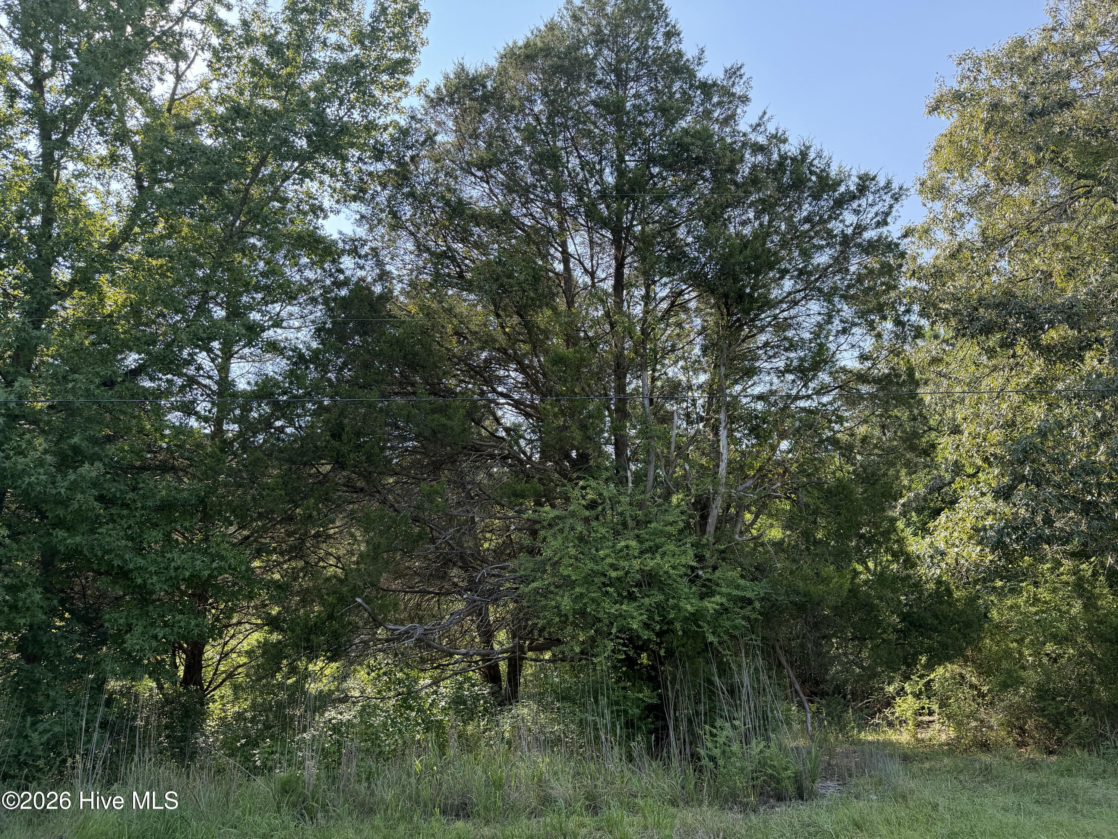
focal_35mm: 24
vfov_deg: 56.8
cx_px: 559
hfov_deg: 71.6
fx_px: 775
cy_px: 420
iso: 100
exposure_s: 1/677
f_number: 1.78
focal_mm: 6.76
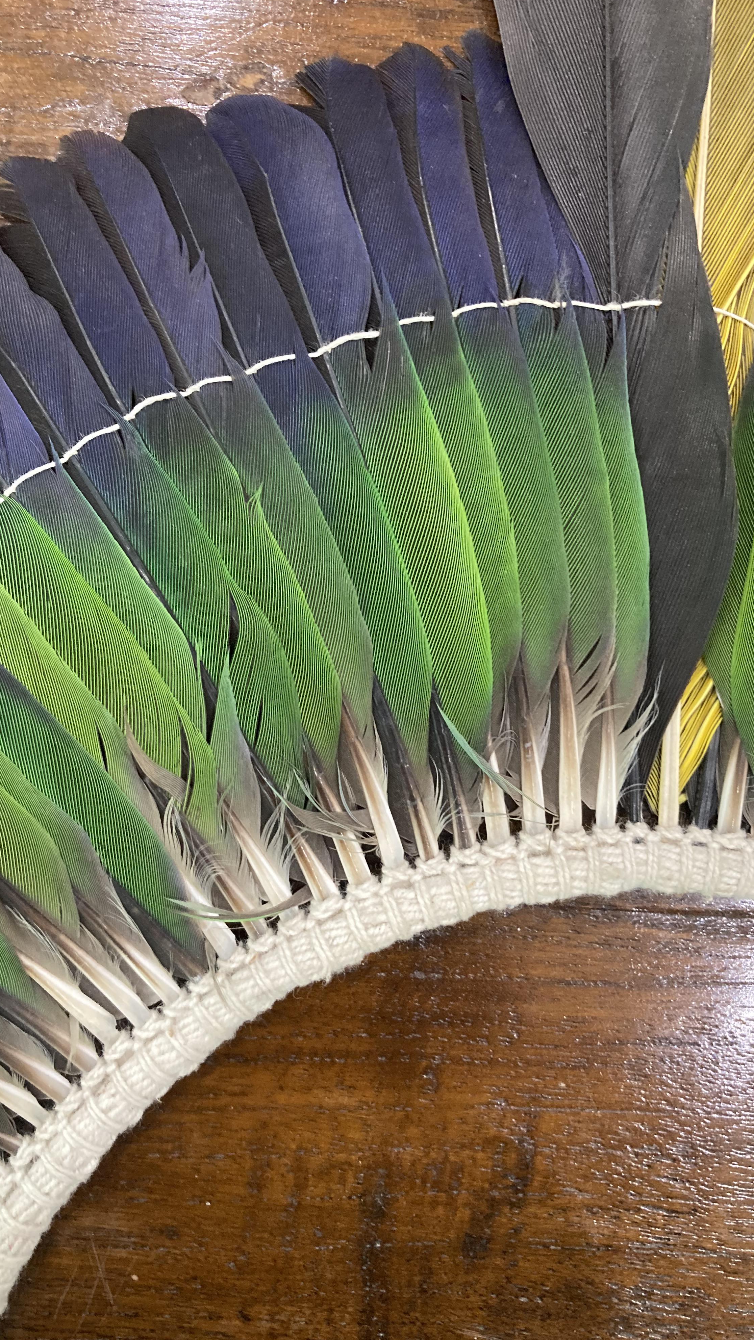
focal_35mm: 31
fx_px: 1102
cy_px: 676
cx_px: 362
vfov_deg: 62.6
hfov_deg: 37.8
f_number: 1.8
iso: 250
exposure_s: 1/60
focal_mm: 3.99
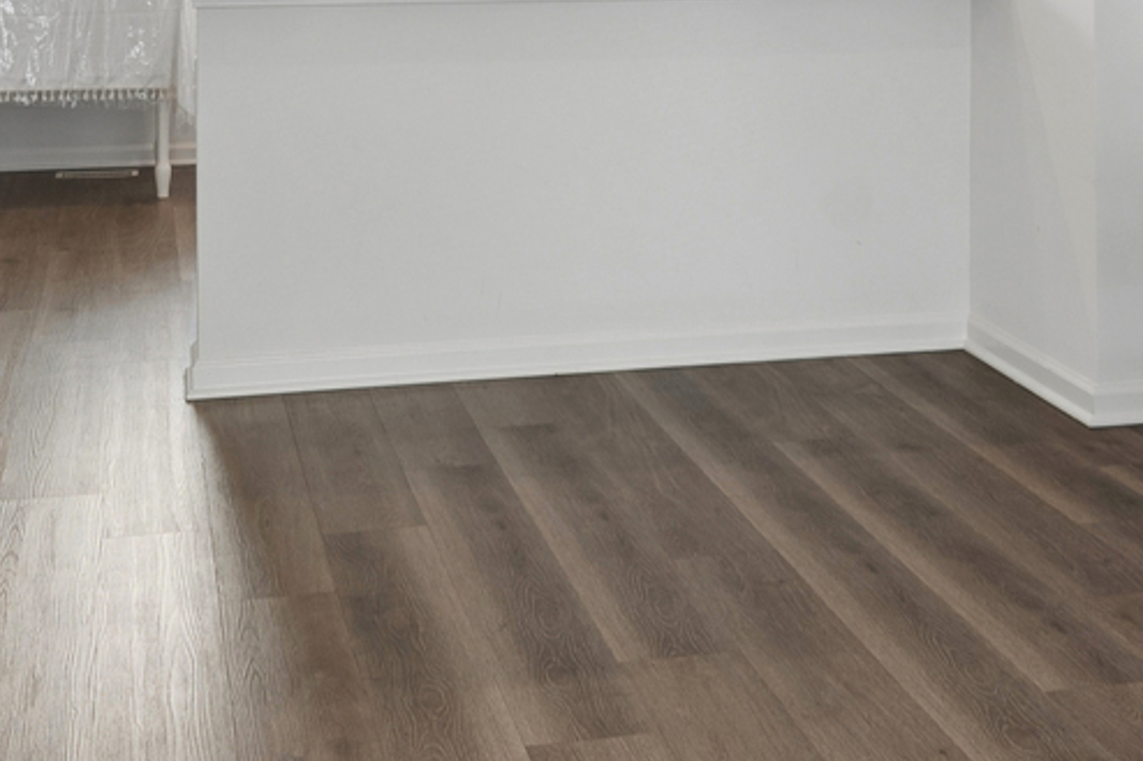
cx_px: 646
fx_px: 1873
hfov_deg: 33.9
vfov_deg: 21.5
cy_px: -125
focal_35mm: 59
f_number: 8
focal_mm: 12
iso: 200
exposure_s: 1/13
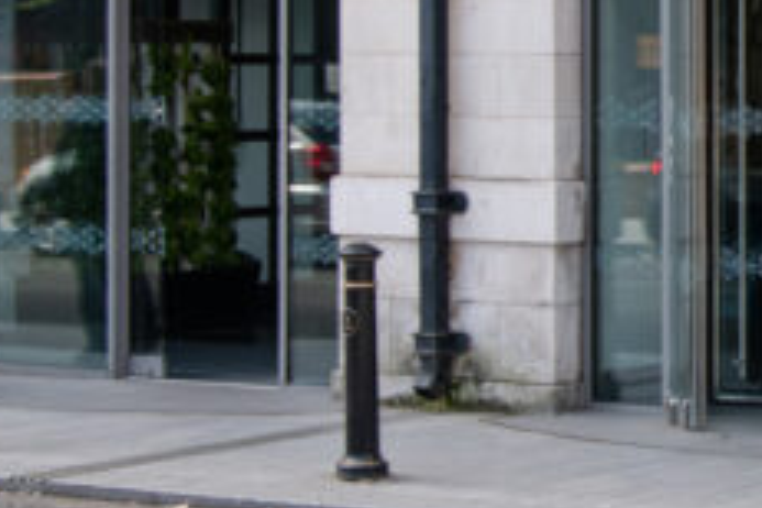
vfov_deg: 9.5
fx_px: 3048
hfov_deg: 13.5
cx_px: 1112
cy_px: 130
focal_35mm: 144
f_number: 8
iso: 200
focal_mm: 32
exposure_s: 1/125
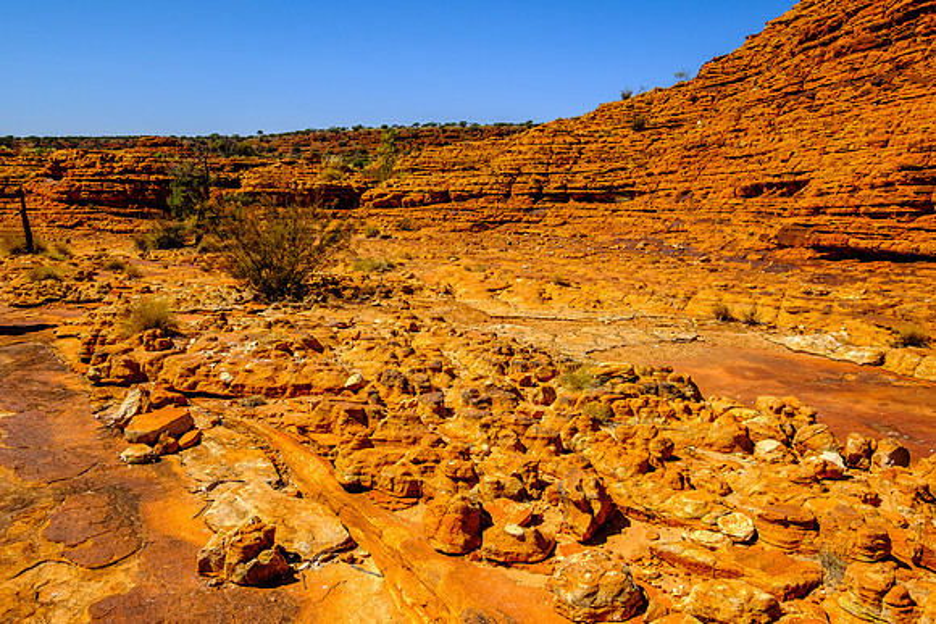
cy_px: 312
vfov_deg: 48.0
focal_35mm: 27
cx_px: 468
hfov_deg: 67.4
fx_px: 702
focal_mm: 18.2
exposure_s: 1/1250
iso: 200
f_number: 8
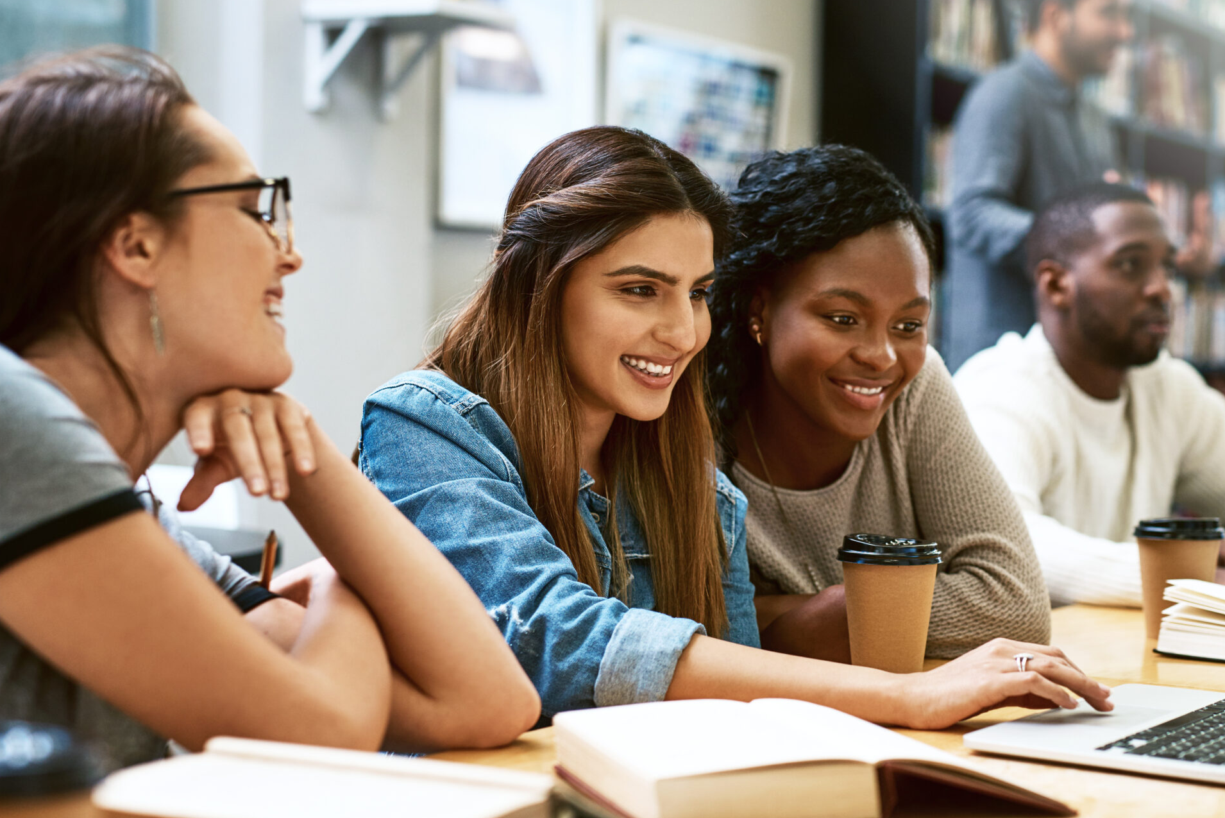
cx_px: 756
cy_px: 462
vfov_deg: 20.3
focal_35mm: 67
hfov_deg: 30.0
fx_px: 2281
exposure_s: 1/200
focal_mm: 50
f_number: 2.2
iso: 400
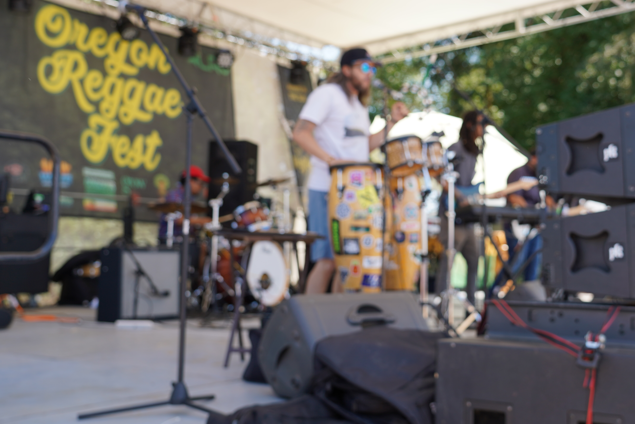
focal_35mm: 49
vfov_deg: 27.4
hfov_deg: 40.0
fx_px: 864
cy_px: 151
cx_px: 408
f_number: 4.5
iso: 100
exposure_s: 1/200
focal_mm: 35
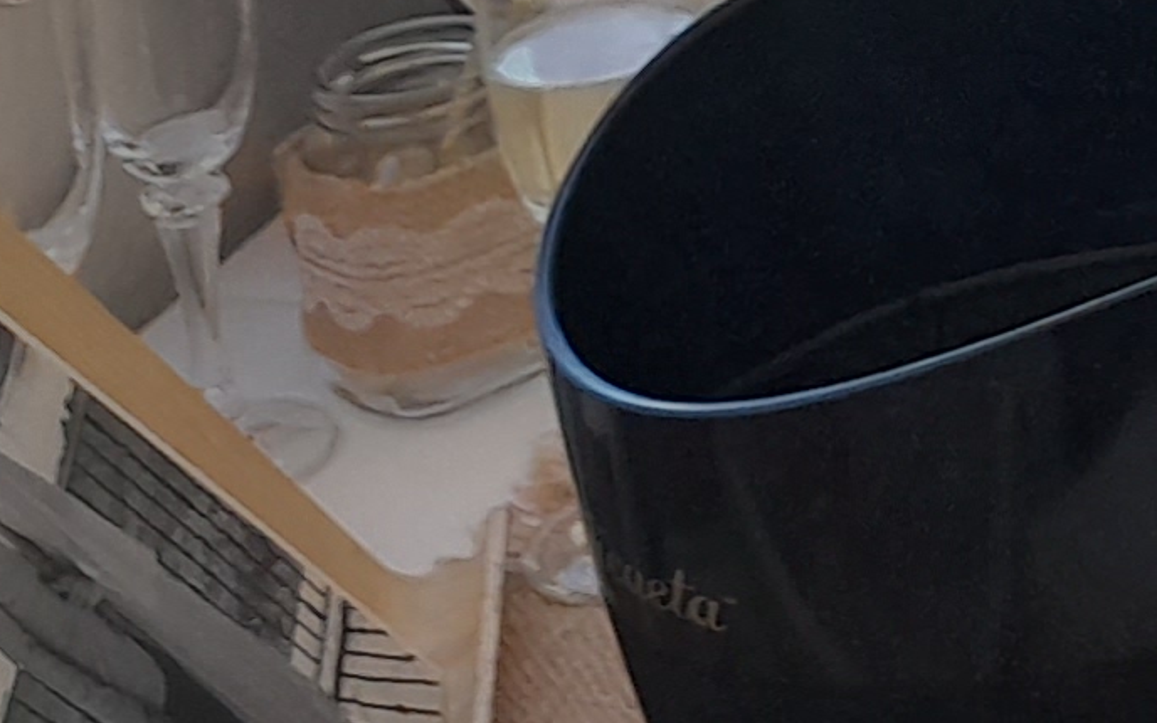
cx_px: 3069
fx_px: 4856
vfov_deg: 7.9
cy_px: -1056
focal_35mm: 154
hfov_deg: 10.8
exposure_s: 1/239
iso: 20
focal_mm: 4.6
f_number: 2
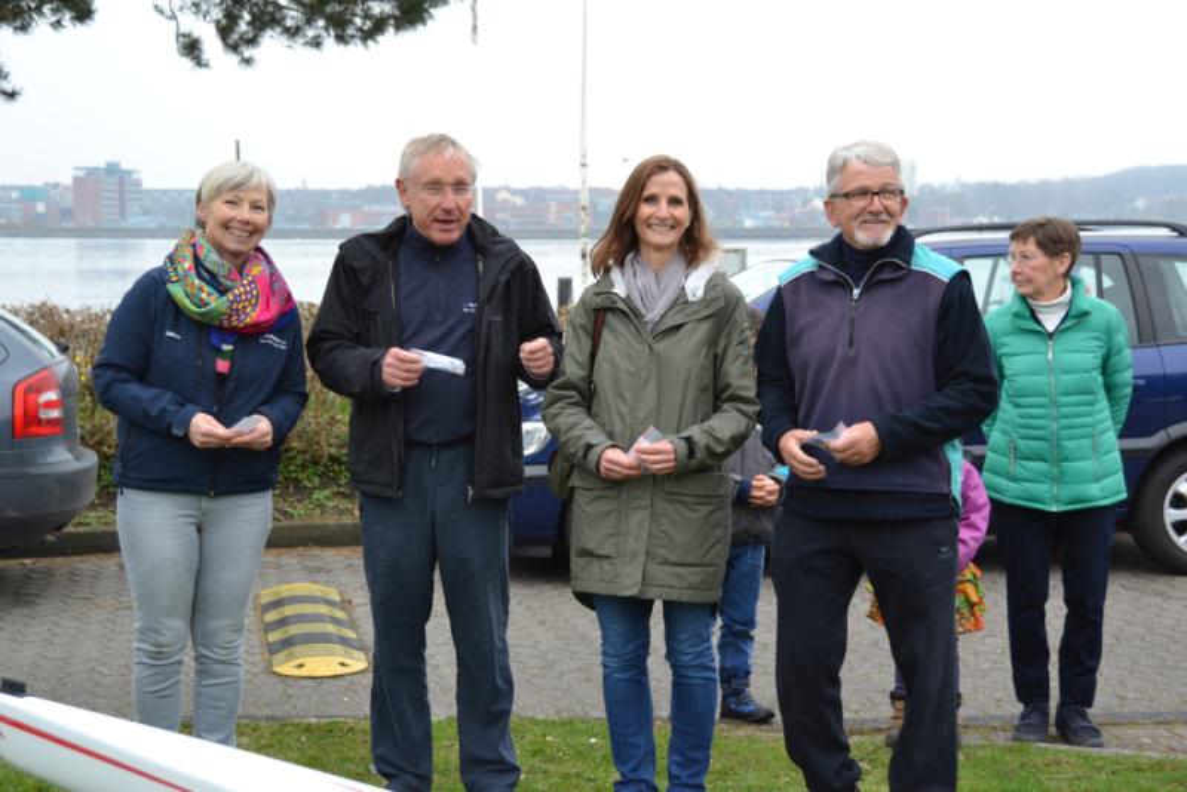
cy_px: 396
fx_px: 2078
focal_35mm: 63
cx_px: 594
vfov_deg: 21.6
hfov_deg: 31.9
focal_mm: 42
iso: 200
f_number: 5.6
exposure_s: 1/125
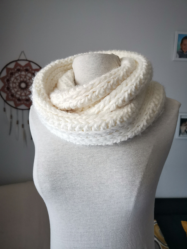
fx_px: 194
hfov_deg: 51.4
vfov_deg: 65.3
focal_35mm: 27
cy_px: 124
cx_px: 94
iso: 400
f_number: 1.8
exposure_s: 1/100
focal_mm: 3.95
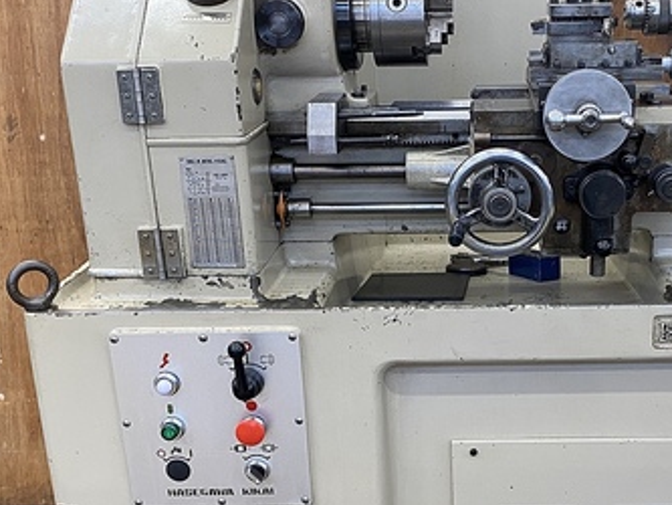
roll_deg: +0.9
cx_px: 482
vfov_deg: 28.9
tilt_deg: -20.6
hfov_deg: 37.5
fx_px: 971
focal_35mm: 50
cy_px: 335
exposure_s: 1/60
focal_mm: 4.25
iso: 125
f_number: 1.8
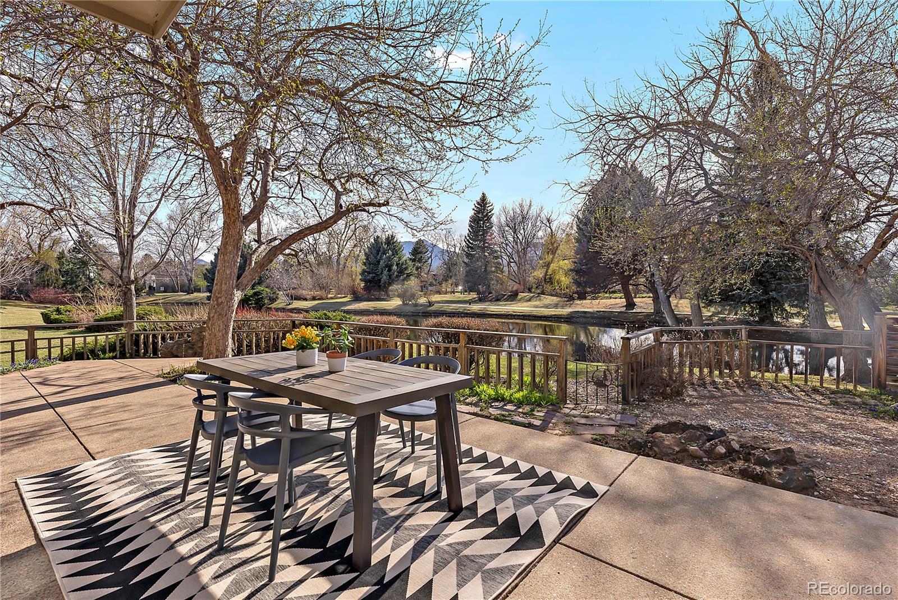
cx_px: 449
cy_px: 300
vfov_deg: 75.9
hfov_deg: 98.9
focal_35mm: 15
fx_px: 384
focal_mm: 15.4
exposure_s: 1/250
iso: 80
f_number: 8
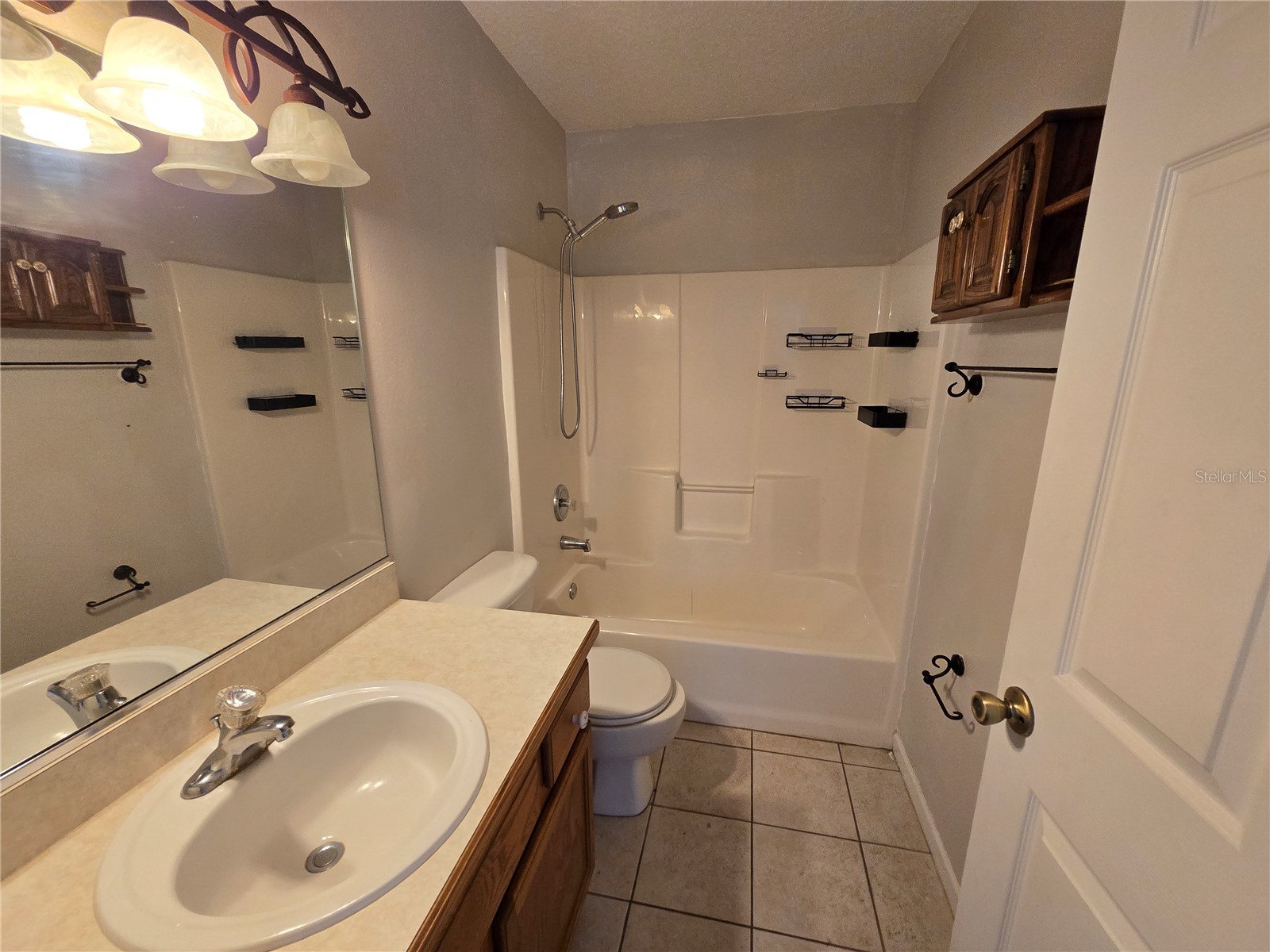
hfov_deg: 106.2
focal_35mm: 13
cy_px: 476
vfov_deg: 89.9
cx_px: 635
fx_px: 477
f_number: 2.2
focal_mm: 2.2
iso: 160
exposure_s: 1/60
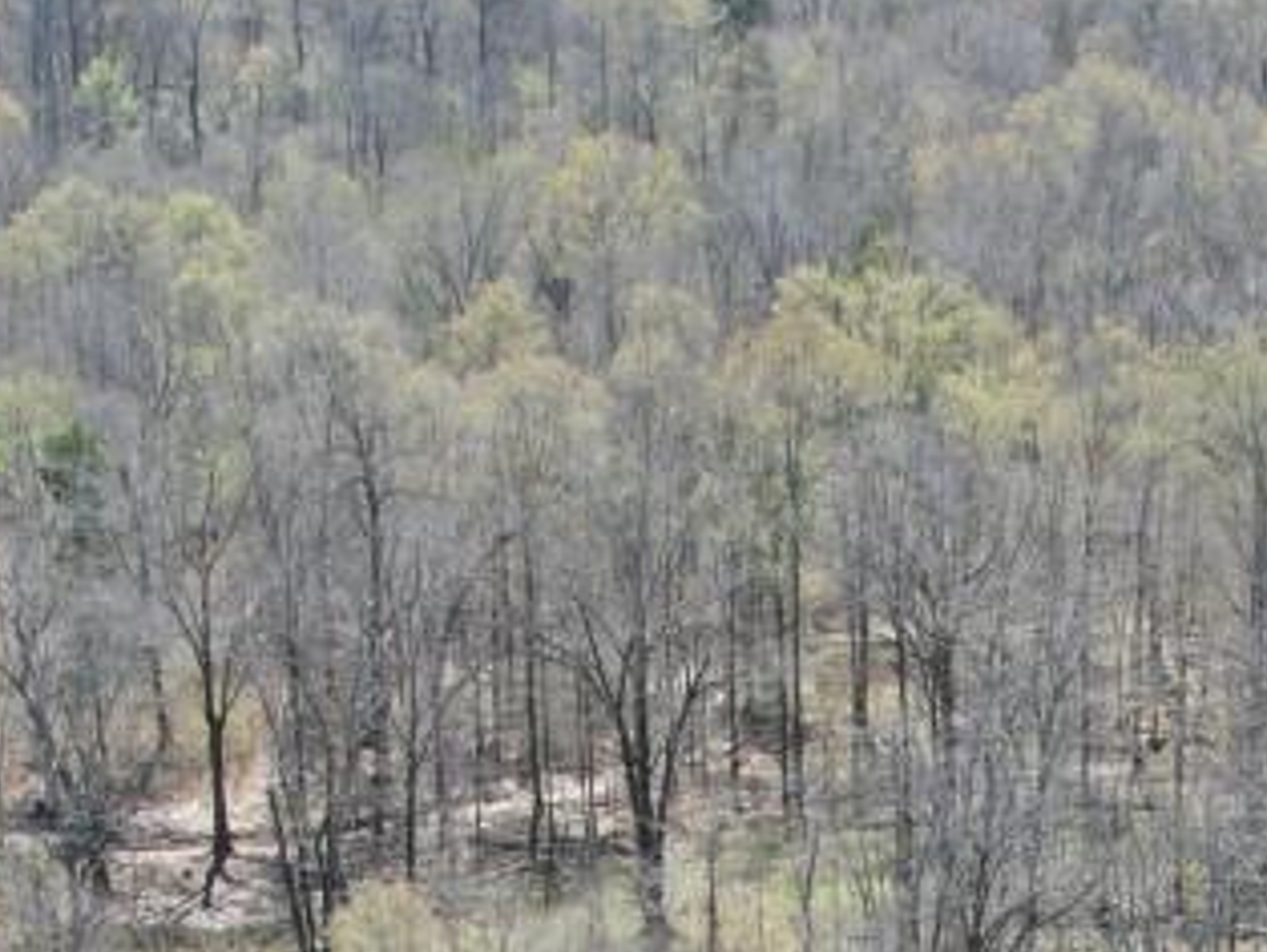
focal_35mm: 109
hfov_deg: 18.0
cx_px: 888
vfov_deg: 11.8
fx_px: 3993
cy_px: 2069
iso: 100
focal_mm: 8.38
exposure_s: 1/640
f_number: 2.8
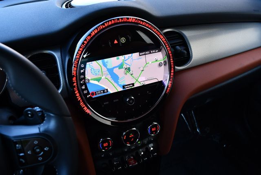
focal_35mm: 36
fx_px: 261
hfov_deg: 53.1
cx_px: 130
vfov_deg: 36.9
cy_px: 88
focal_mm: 18
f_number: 3.5
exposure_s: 1/250
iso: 450
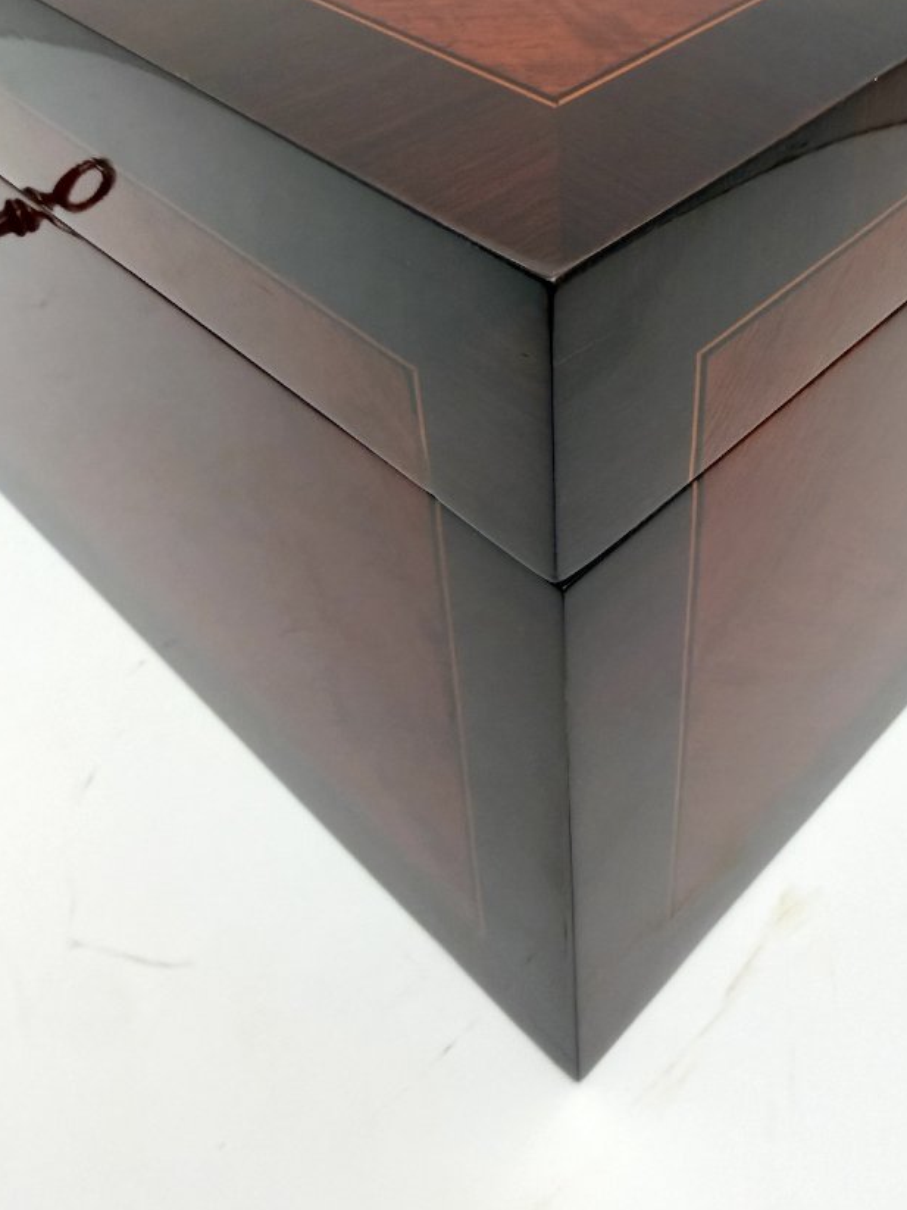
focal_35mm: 35
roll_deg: +1.7
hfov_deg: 40.5
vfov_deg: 51.1
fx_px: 1223
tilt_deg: -34.5
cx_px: 551
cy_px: 353
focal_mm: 2.22
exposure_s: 1/121
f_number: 2.2
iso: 250
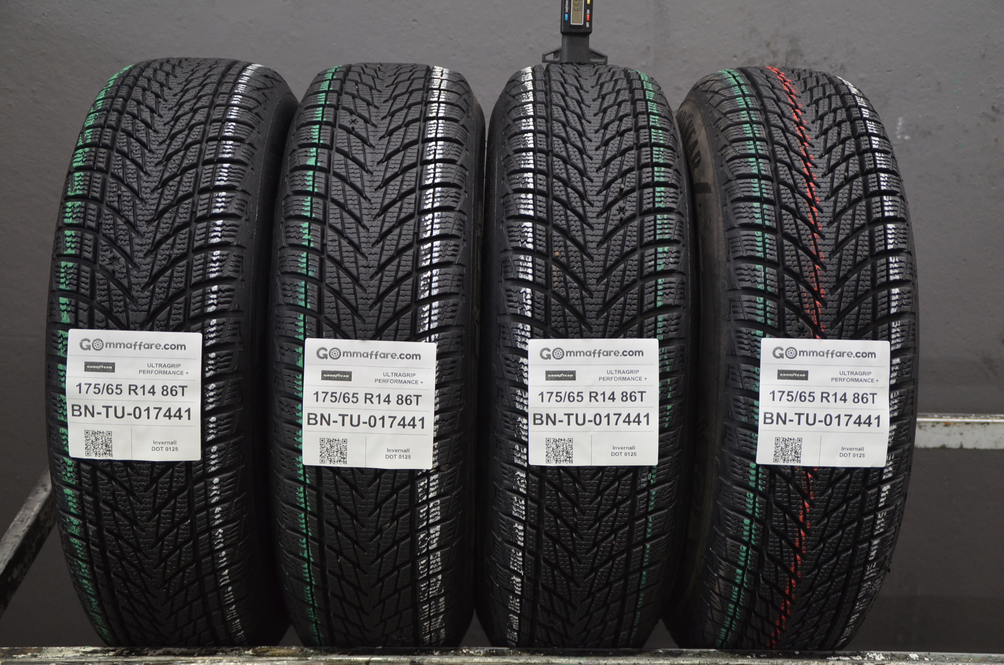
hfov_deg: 41.2
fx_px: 1336
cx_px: 502
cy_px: 332
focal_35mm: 48
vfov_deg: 28.0
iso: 1000
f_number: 4.2
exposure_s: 1/30
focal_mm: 32
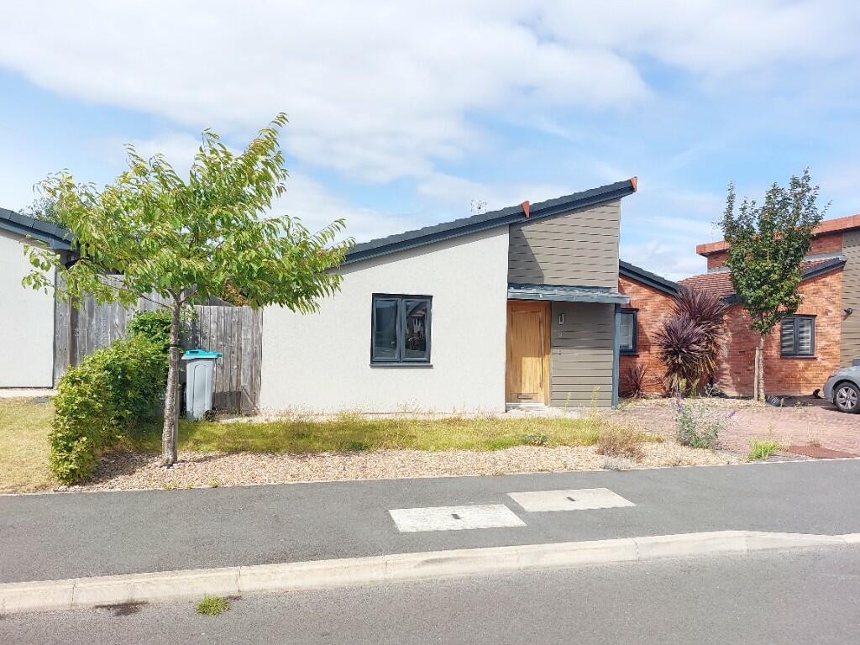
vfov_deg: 54.9
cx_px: 430
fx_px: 621
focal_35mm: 25
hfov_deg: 69.4
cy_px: 322
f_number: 1.8
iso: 26
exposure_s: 1/792
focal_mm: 5.23
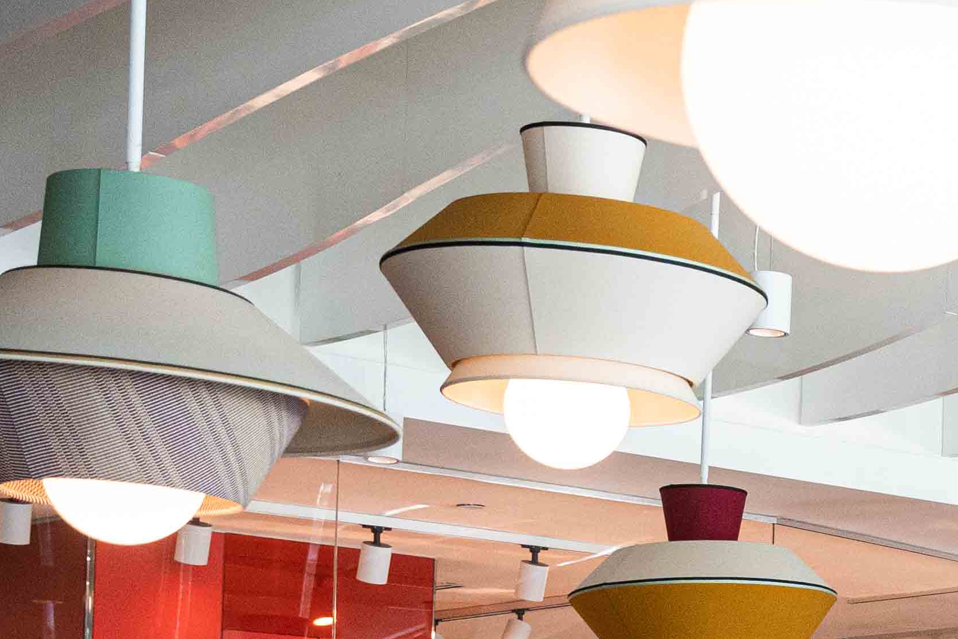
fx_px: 3113
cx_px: 1943
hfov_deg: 14.4
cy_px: 837
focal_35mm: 117
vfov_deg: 11.4
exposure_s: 1/125
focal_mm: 28
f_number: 3.5
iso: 1250
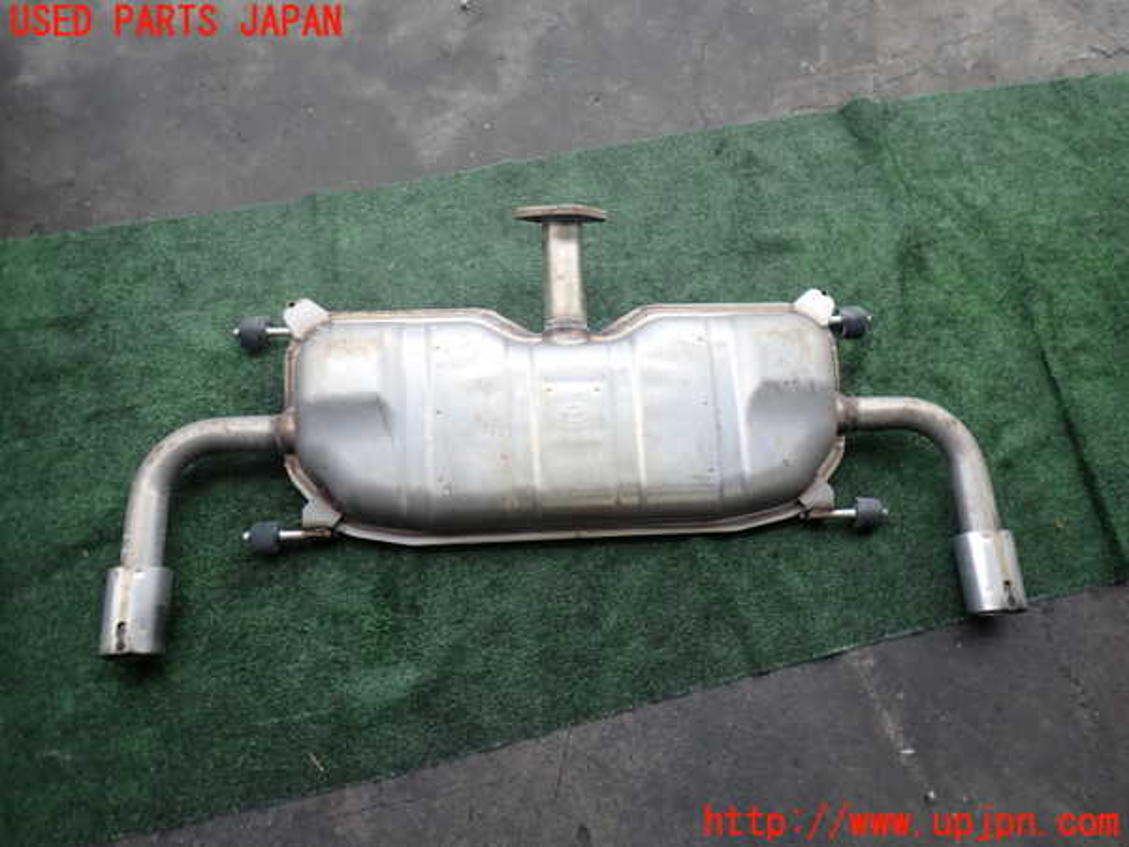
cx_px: 564
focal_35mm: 25
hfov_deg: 69.4
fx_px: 815
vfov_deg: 54.9
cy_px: 424
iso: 100
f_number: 5.6
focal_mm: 4.5
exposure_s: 1/100
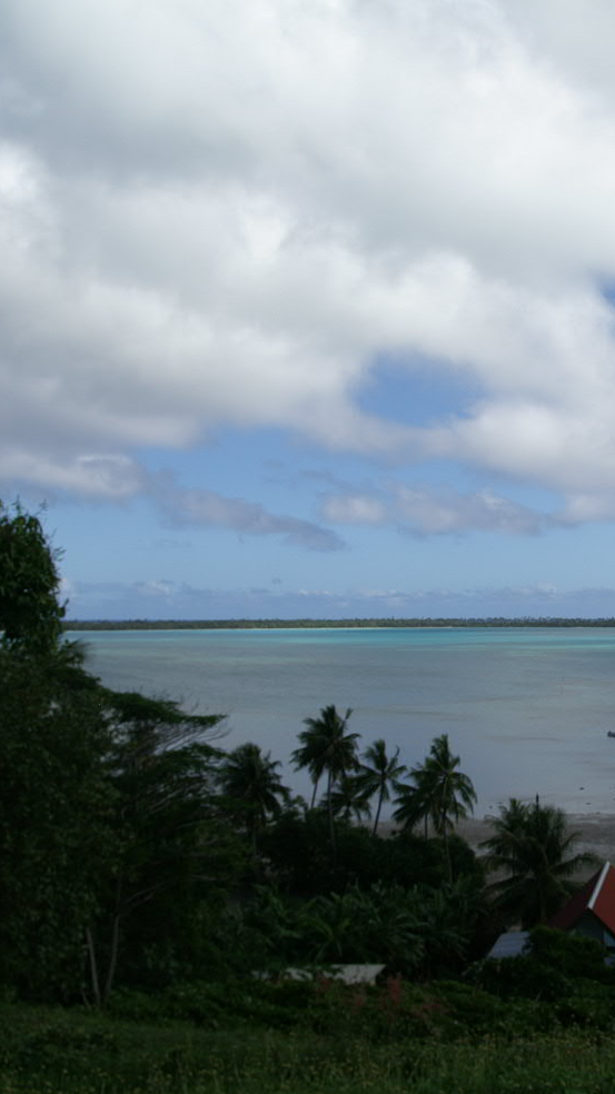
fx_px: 1184
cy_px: 548
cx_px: 618
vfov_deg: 49.6
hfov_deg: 27.4
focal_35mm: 41
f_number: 7.1
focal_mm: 17
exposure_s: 1/640
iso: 100
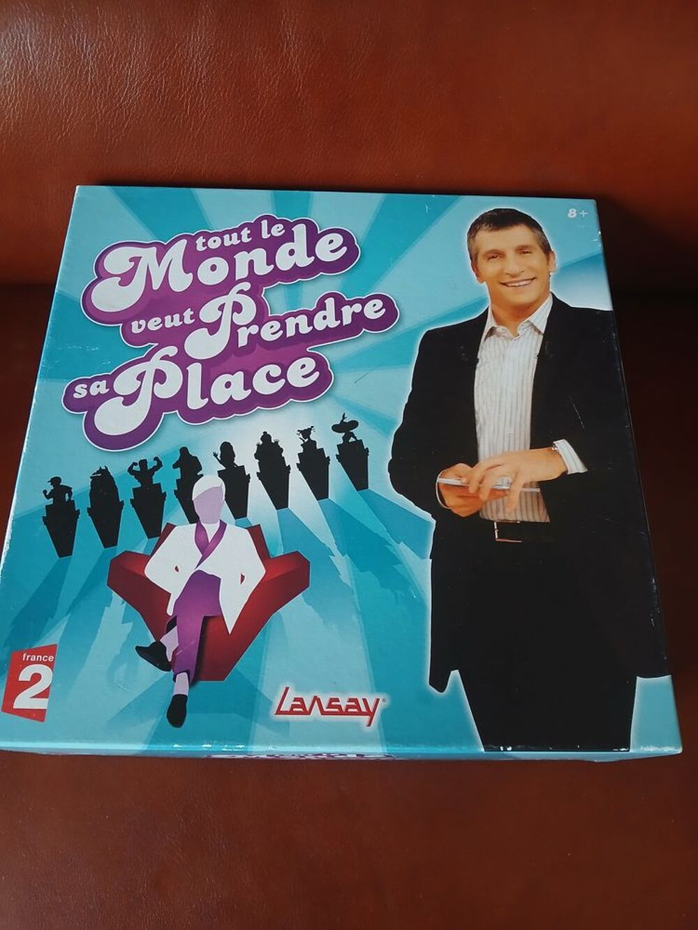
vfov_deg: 67.3
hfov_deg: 53.1
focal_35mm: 26
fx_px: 699
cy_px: 465
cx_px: 349
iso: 320
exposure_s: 1/50
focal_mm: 3.98
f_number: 1.8
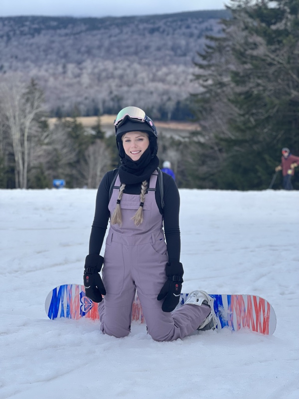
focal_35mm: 77
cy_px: 200
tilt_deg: -6.4
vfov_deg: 25.3
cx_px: 150
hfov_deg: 19.1
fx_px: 887
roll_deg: -1.7
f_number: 2.8
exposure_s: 1/399
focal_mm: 9
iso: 32
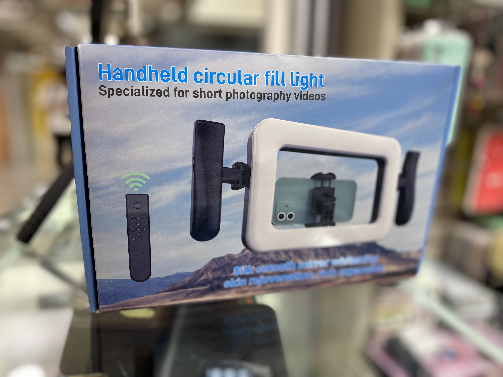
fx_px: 378
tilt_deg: -13.9
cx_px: 252
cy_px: 188
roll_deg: -0.8
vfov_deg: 53.1
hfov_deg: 67.3
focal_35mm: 26
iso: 64
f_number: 1.8
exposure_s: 1/60
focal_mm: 4.25
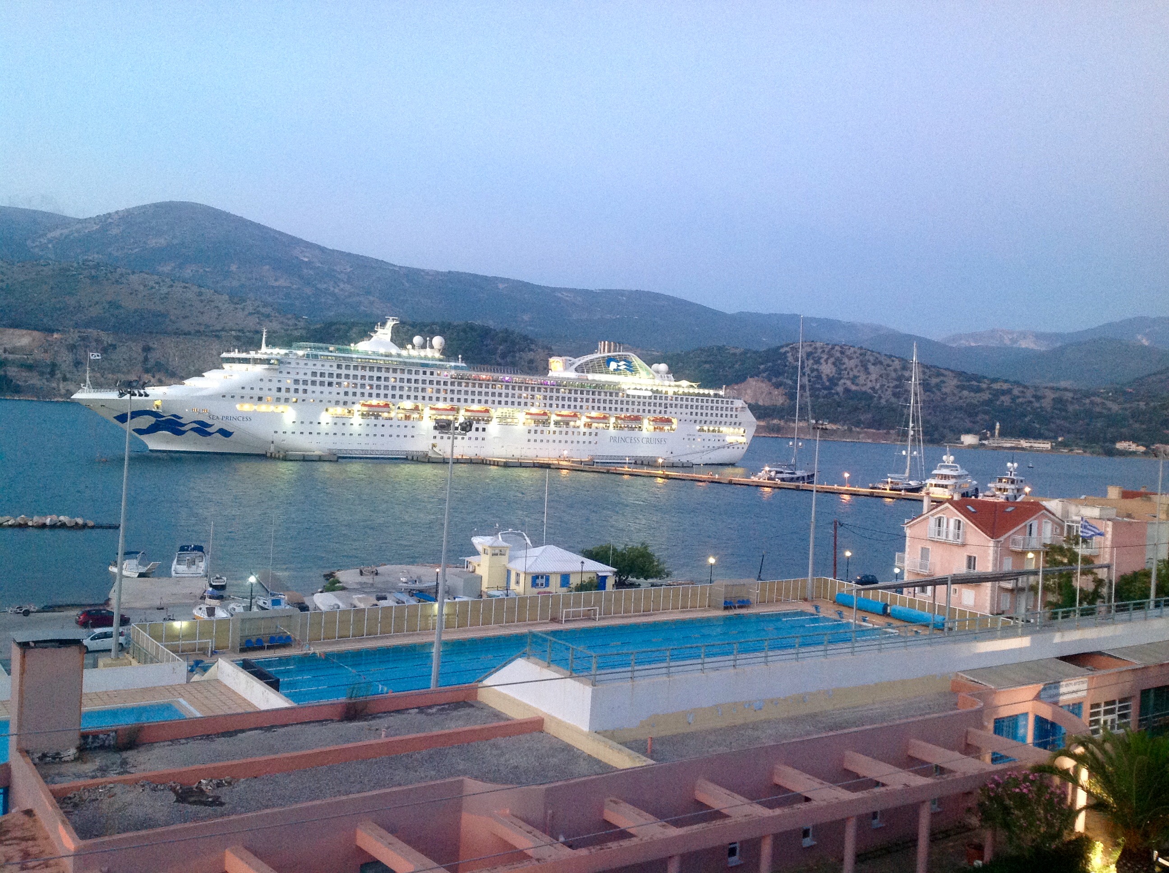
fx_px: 1180
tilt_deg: -1.2
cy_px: 436
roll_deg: -2.5
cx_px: 584
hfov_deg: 52.7
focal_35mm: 35
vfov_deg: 40.6
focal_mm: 4.28
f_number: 2.4
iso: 200
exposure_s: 1/15
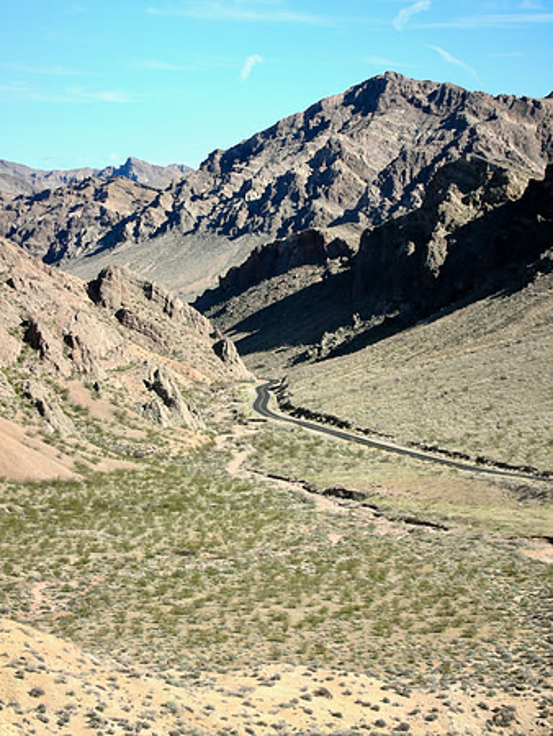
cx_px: 276
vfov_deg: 18.7
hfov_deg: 14.1
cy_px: 368
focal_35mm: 105
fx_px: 2234
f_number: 5.4
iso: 50
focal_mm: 17.4
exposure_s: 1/206
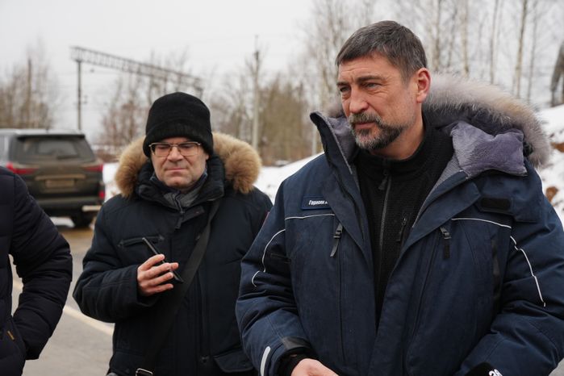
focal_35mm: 59
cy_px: 188
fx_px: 924
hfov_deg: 33.9
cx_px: 282
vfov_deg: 23.0
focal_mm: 59
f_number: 5.6
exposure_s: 1/500
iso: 800
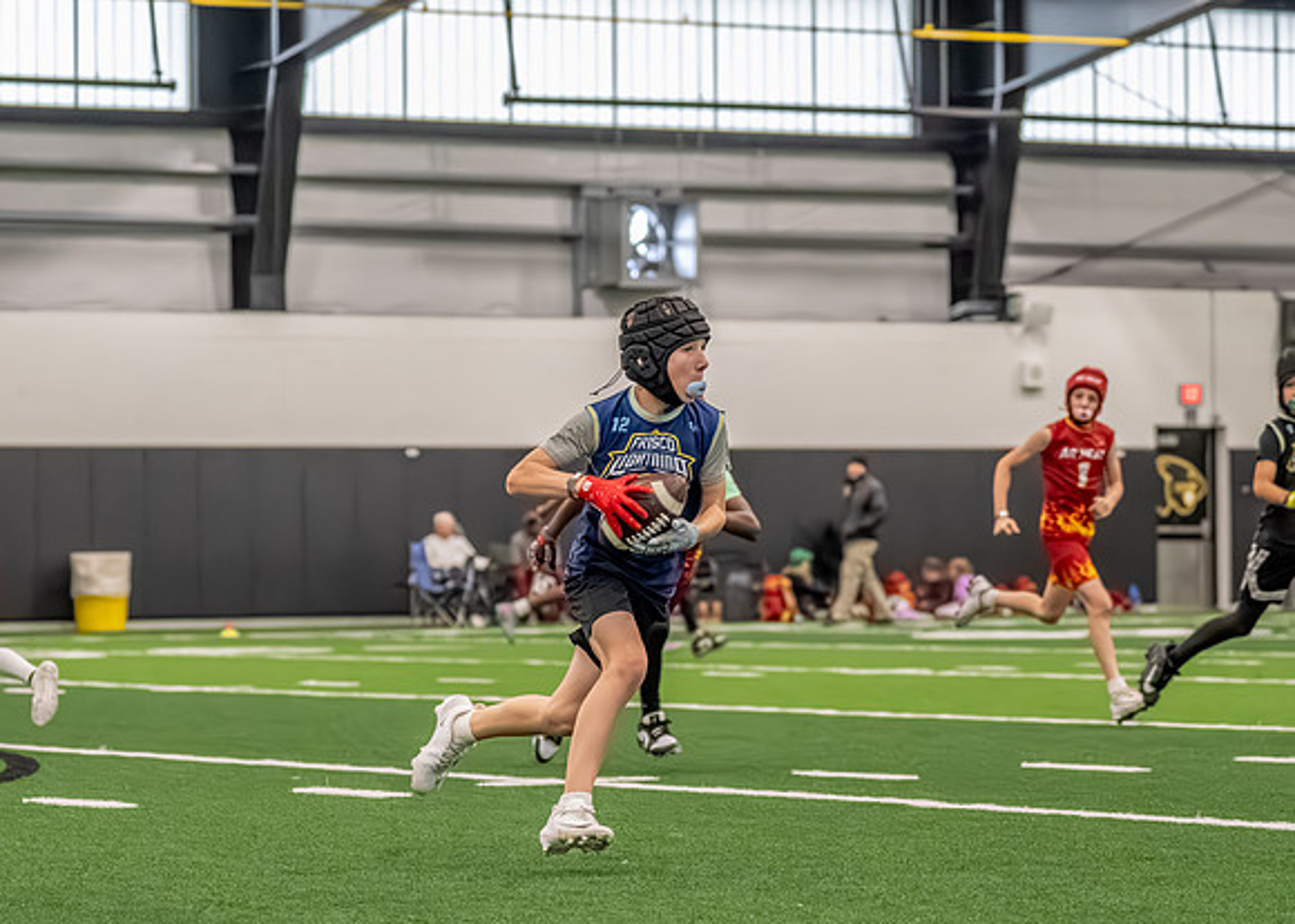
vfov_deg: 10.4
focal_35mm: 138
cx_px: 593
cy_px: 518
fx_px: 5069
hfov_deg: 14.6
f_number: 2.8
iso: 6400
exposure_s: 1/1000
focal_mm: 70
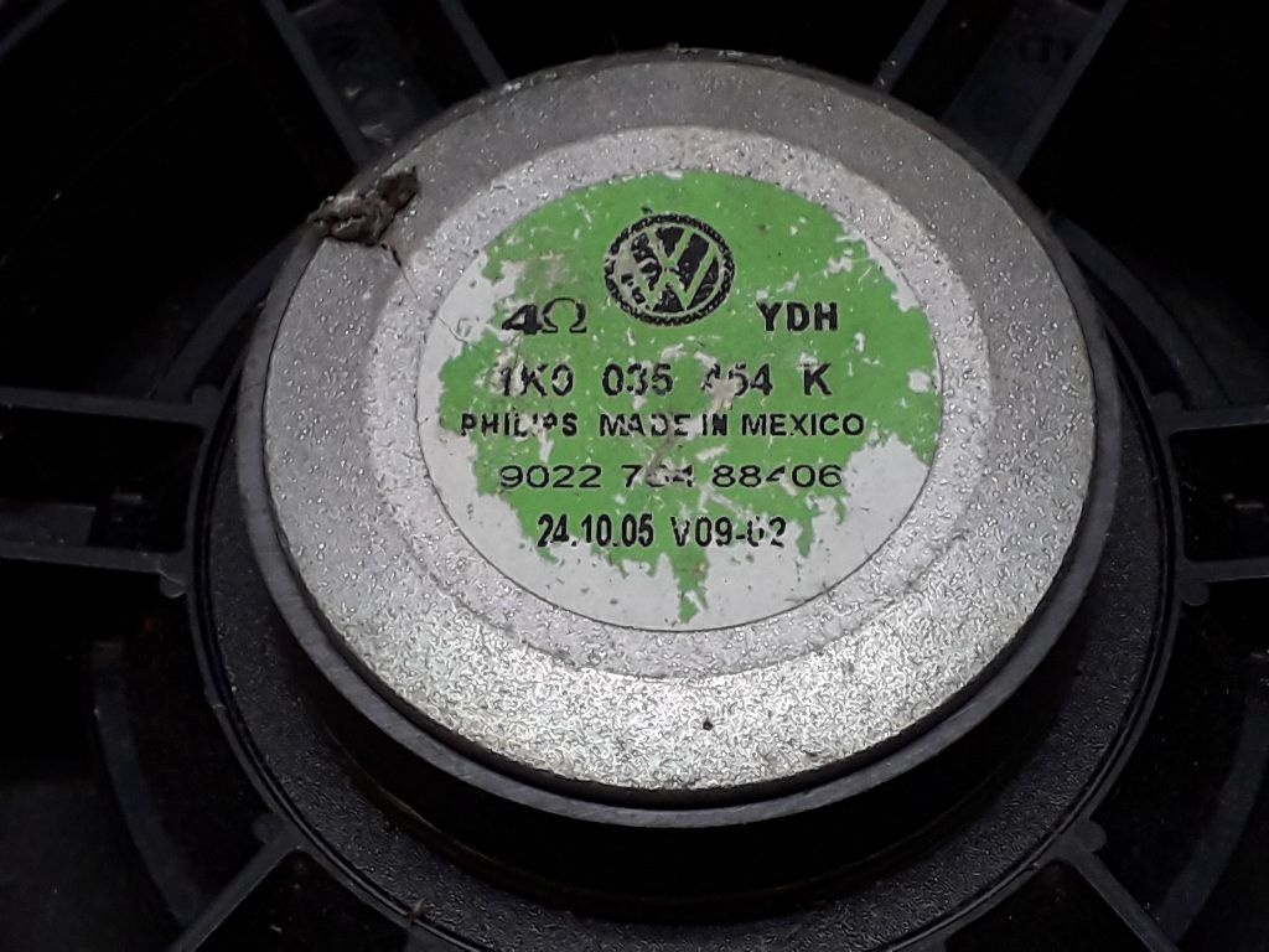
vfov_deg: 51.4
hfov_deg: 65.3
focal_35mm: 27
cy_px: 476
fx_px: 990
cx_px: 634
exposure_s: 1/50
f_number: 1.9
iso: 100
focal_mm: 3.6
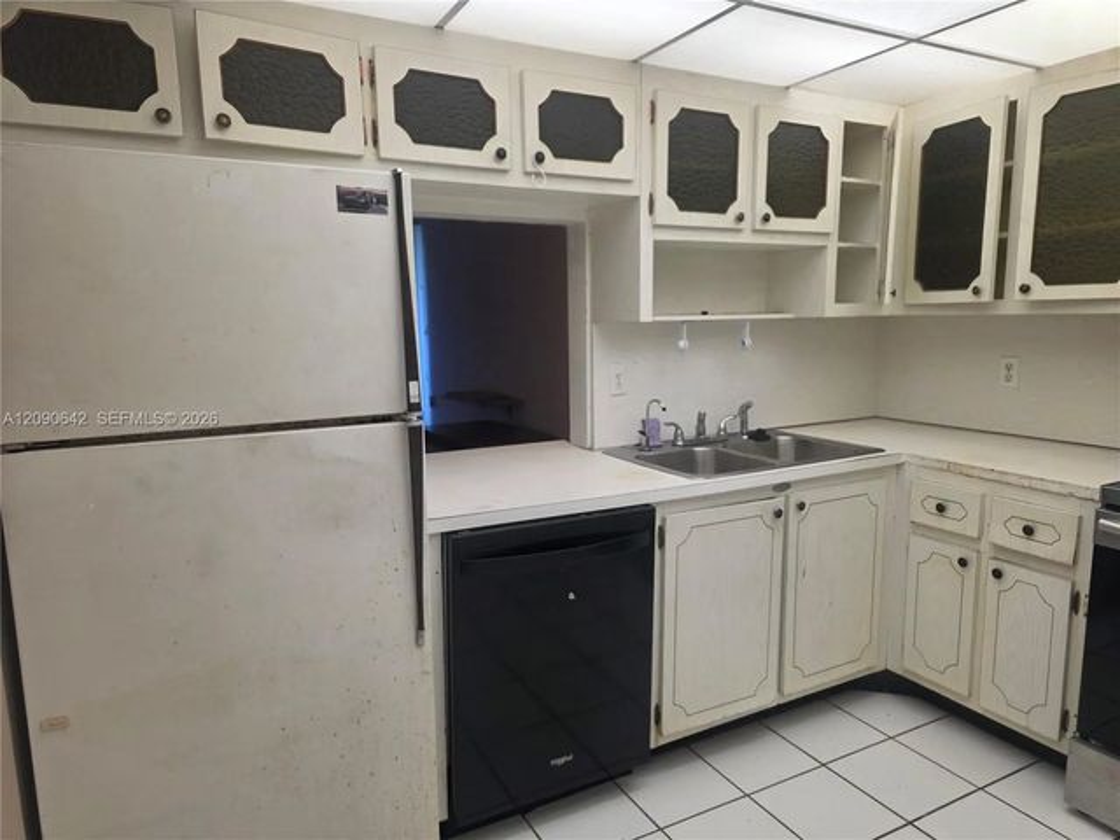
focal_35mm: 23
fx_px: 744
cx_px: 560
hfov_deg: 73.9
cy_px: 420
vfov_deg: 58.9
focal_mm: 6.3
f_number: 1.7
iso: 125
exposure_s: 1/120
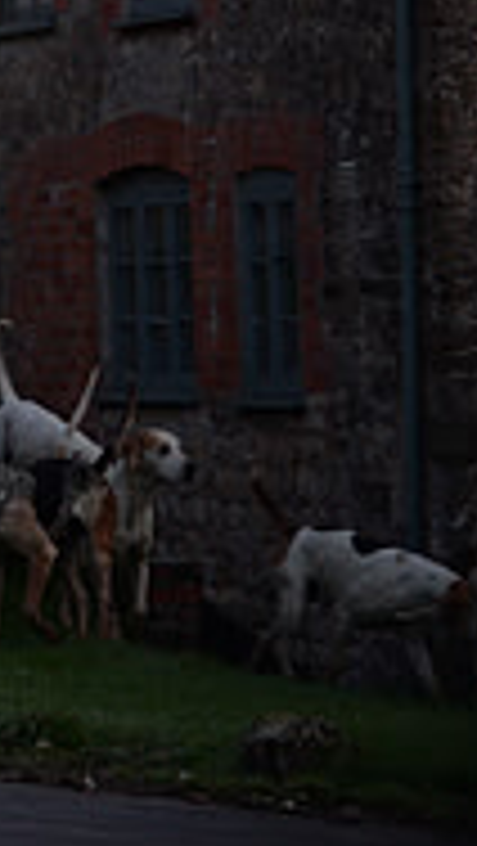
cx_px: -747
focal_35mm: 329
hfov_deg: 3.6
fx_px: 7385
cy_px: -4
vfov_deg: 6.5
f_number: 2.8
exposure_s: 1/200
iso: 2000
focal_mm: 102
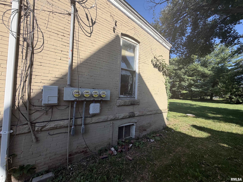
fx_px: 98
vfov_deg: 85.7
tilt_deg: +2.1
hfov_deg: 102.1
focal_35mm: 14
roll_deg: -1.0
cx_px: 122
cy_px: 91
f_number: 2.2
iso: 32
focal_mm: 2.22
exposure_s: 1/770
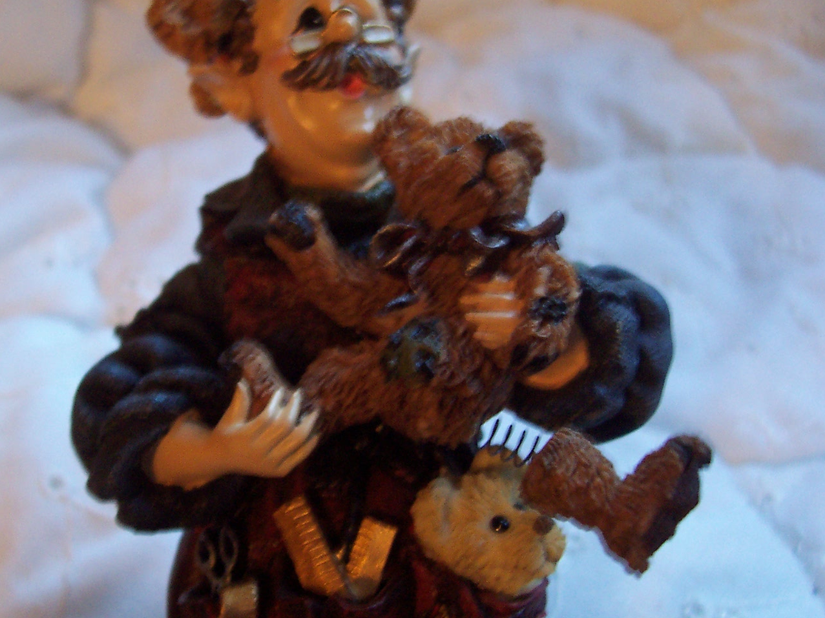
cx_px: 317
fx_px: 1144
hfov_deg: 39.4
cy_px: 294
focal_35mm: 48
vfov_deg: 30.2
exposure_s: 1/10
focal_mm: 5.6
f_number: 2.8
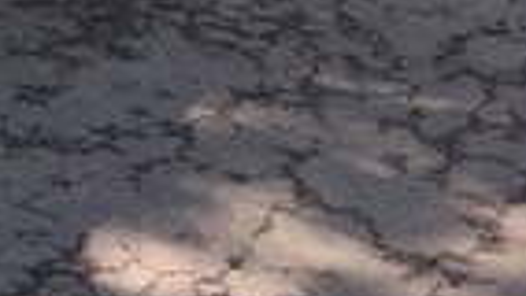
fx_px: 2051
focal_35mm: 147
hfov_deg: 12.6
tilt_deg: -10.2
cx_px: -563
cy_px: -302
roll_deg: -3.3
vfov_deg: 7.9
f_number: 2.2
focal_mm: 4.15
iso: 32
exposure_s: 1/260
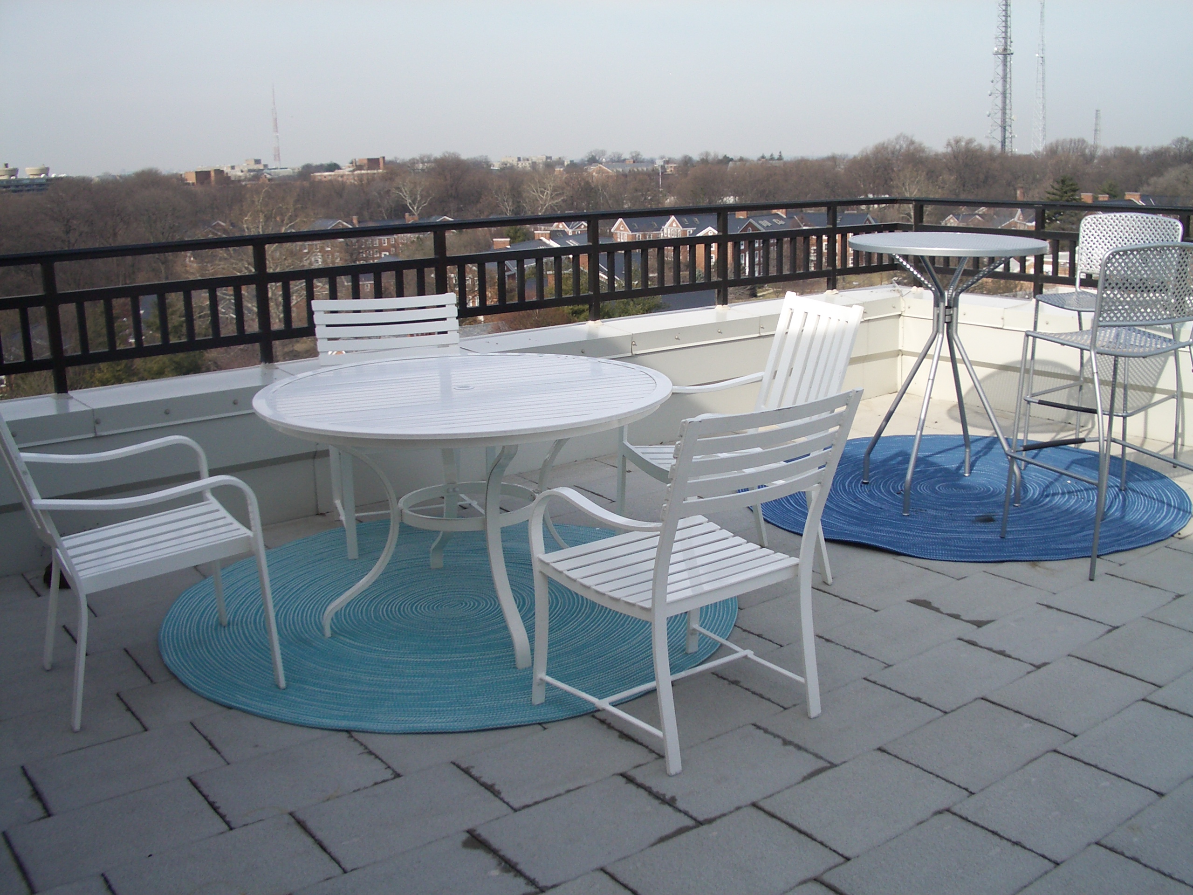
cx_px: 596
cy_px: 448
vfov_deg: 40.7
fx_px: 1206
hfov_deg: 52.6
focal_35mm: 35
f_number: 4.3
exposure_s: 1/320
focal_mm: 5.8
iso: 80
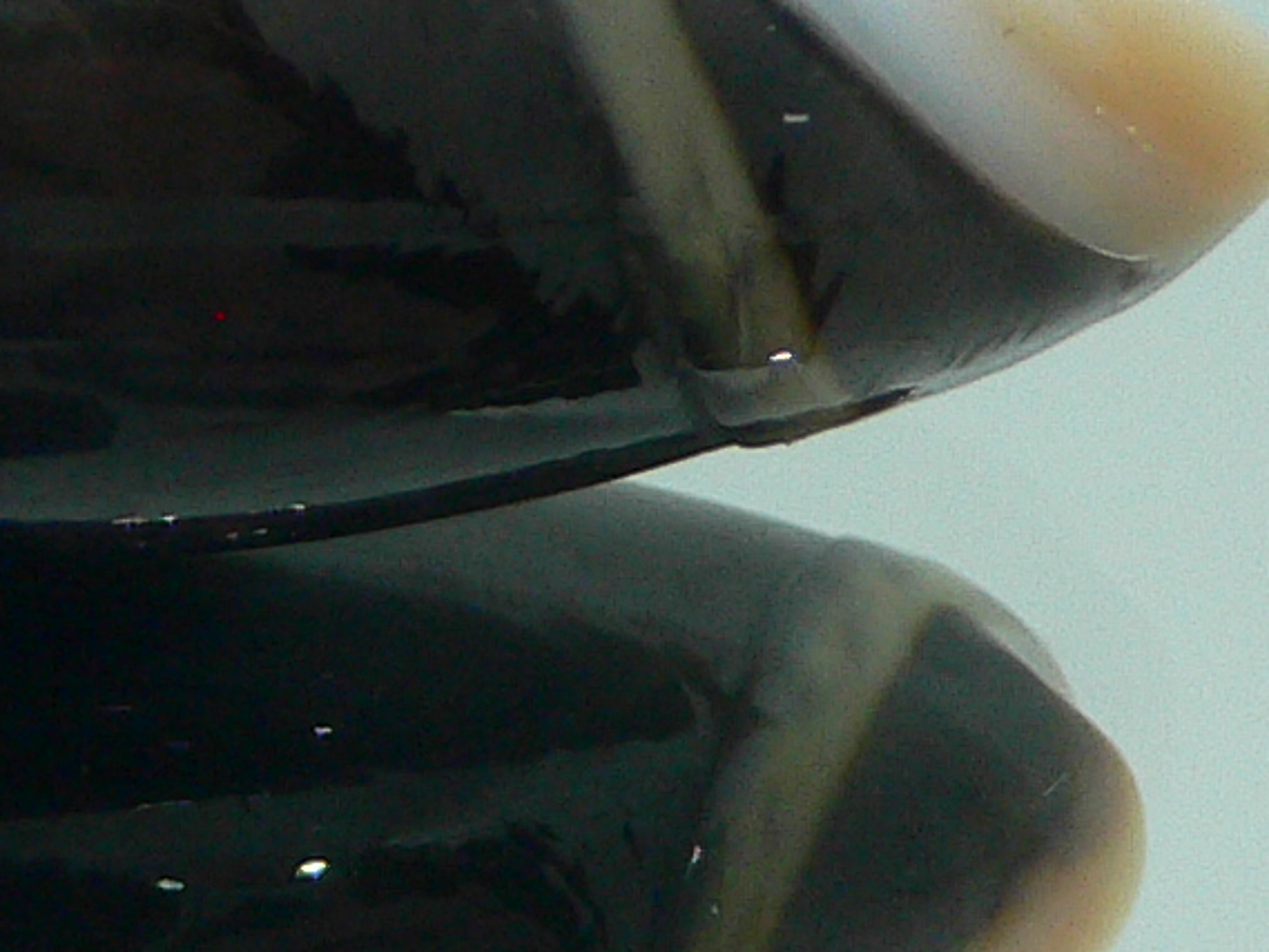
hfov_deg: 15.6
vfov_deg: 11.8
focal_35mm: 124
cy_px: -16
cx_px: -31
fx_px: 4547
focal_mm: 4.6
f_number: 2.8
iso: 150
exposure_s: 1/60
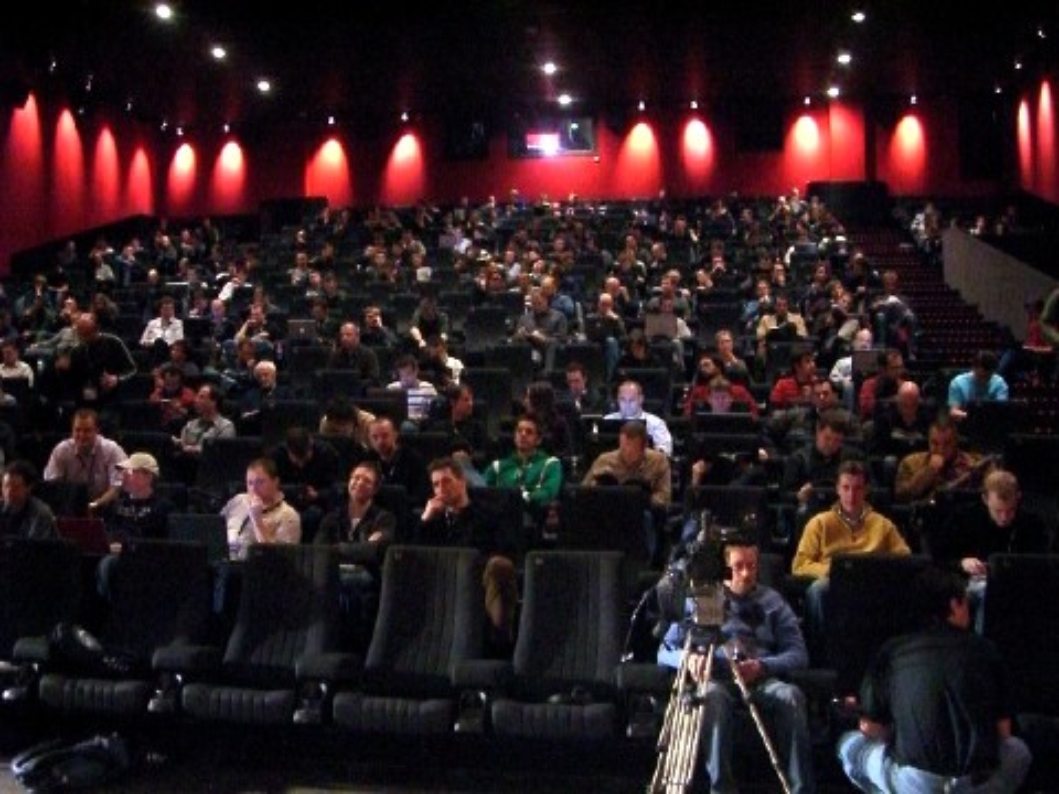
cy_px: 397
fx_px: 1163
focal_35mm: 38
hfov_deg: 49.0
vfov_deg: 37.7
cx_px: 530
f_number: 2.7
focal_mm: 6.2
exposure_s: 1/15
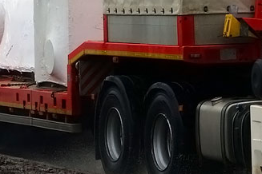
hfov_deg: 10.7
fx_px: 1390
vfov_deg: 7.1
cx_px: 274
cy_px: -59
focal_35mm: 191
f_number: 5
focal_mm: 19.31
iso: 125
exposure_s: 1/500
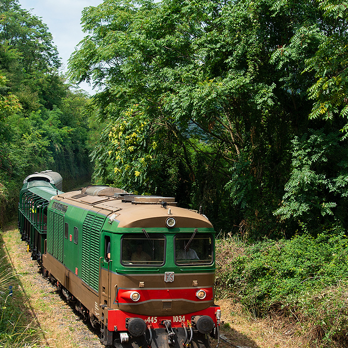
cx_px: 118
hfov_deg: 28.4
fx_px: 682
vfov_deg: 28.6
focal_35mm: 60
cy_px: 174
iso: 250
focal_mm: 34
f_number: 5.6
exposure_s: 1/800
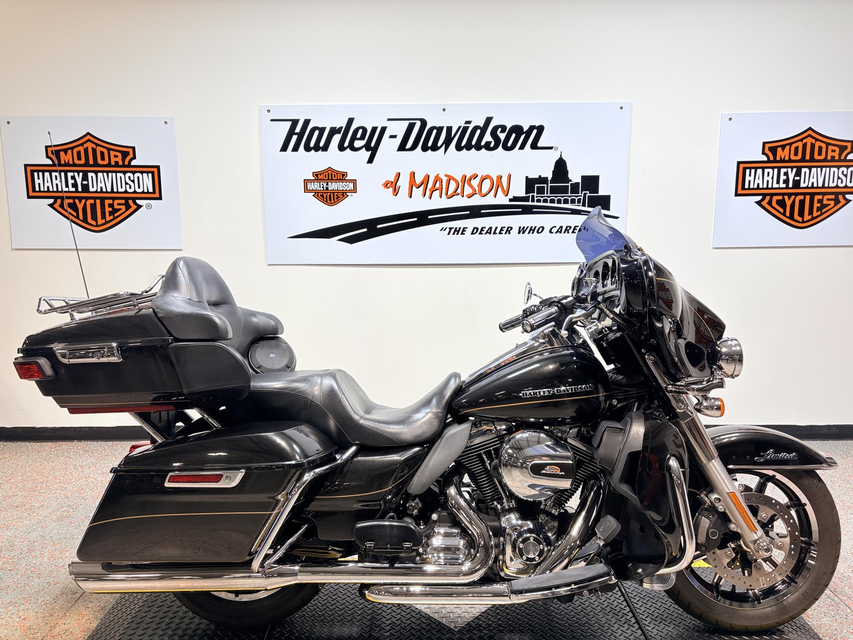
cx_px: 426
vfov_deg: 53.1
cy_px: 320
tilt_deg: -9.2
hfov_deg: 67.3
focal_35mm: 26
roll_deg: +0.7
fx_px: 641
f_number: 1.6
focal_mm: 5.96
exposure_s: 1/120
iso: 40
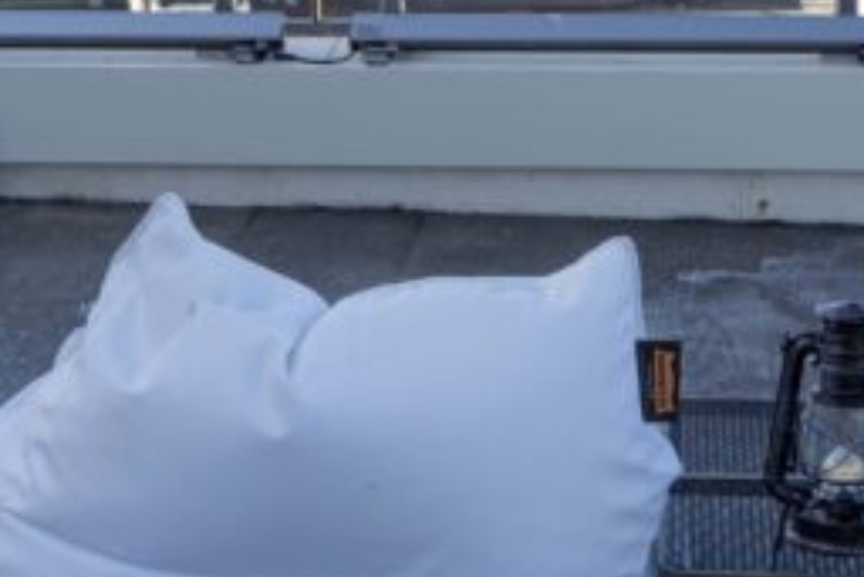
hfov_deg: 17.1
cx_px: 425
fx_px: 2882
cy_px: 76
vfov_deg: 11.4
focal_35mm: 120
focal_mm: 30
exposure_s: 1/125
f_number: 9
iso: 100
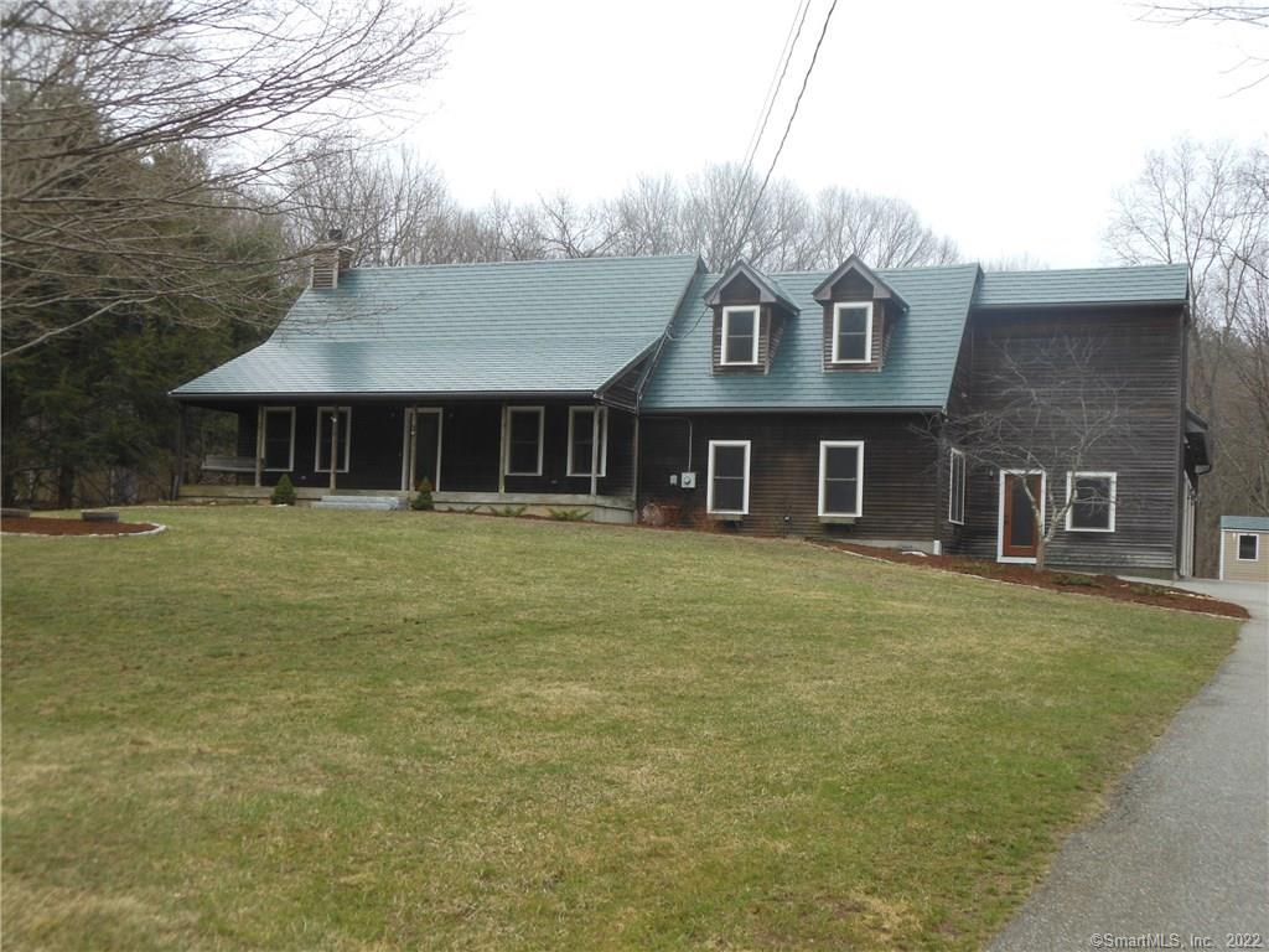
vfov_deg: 33.6
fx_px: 1576
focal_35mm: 43
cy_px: 476
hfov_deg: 43.9
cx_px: 634
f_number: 3.8
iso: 80
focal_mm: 7.7
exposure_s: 1/200
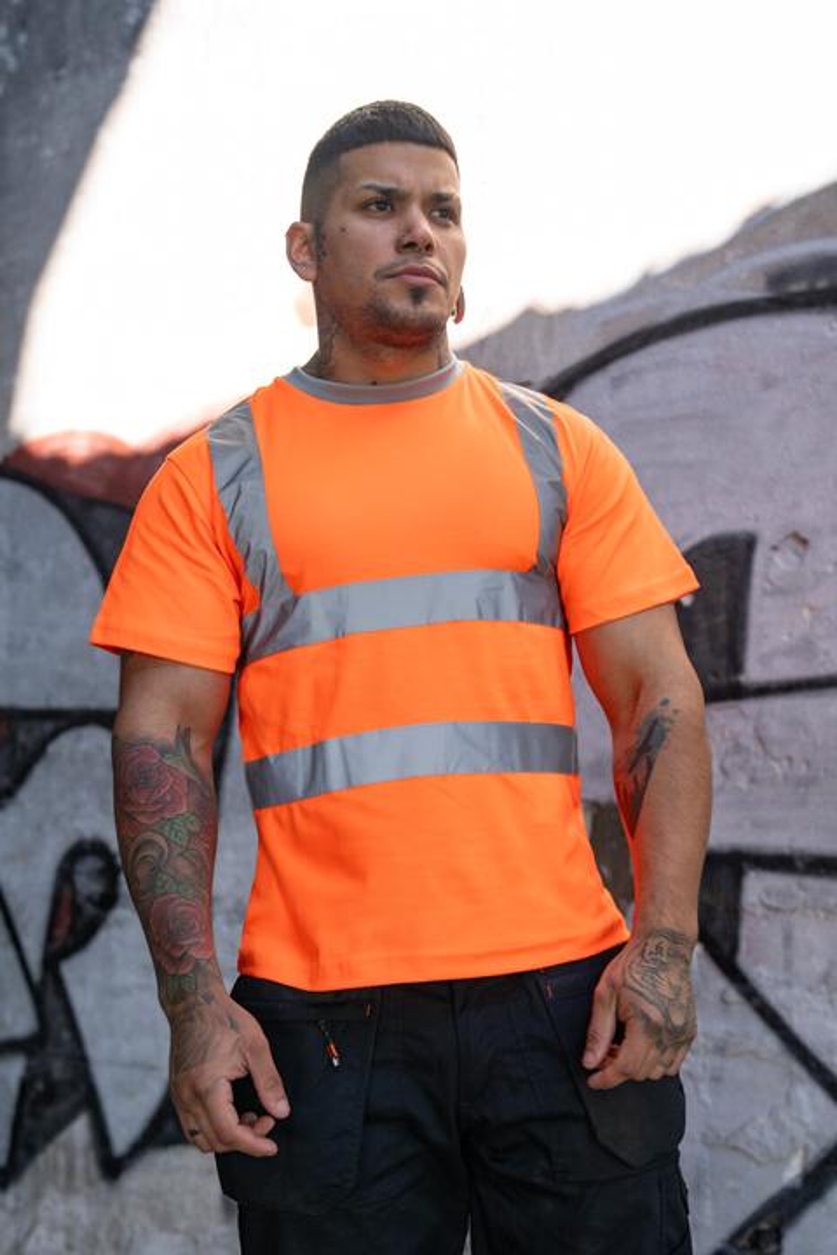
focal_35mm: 47
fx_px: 1639
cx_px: 418
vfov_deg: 41.9
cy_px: 628
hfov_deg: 28.6
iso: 320
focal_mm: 47
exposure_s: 1/250
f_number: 3.5
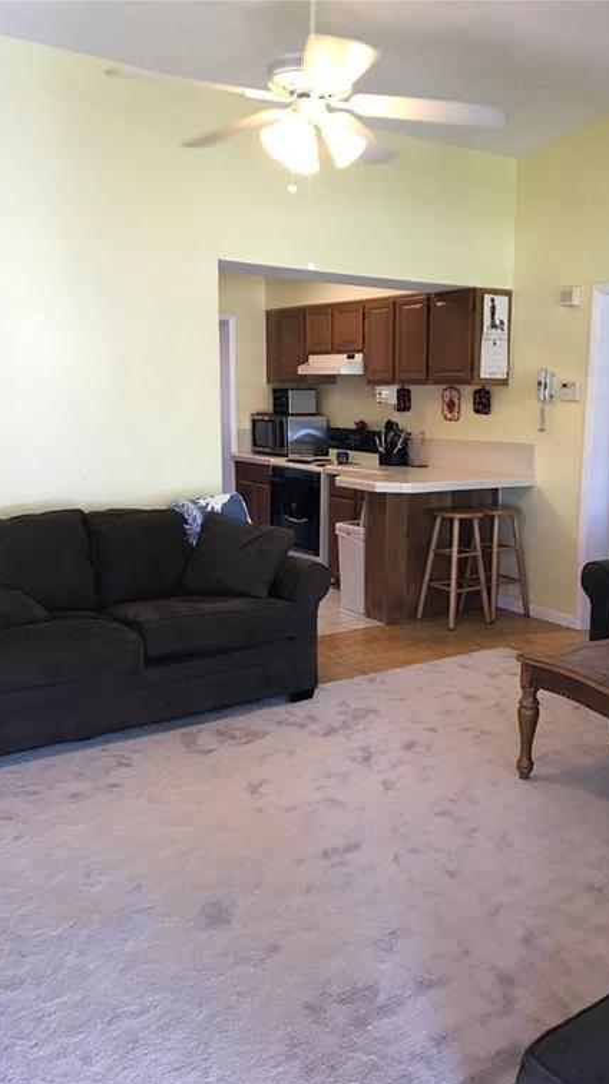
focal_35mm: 31
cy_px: 549
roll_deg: +0.0
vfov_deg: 62.6
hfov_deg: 37.4
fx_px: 890
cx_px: 400
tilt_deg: -8.5
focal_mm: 3.99
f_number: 1.8
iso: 32
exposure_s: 1/30
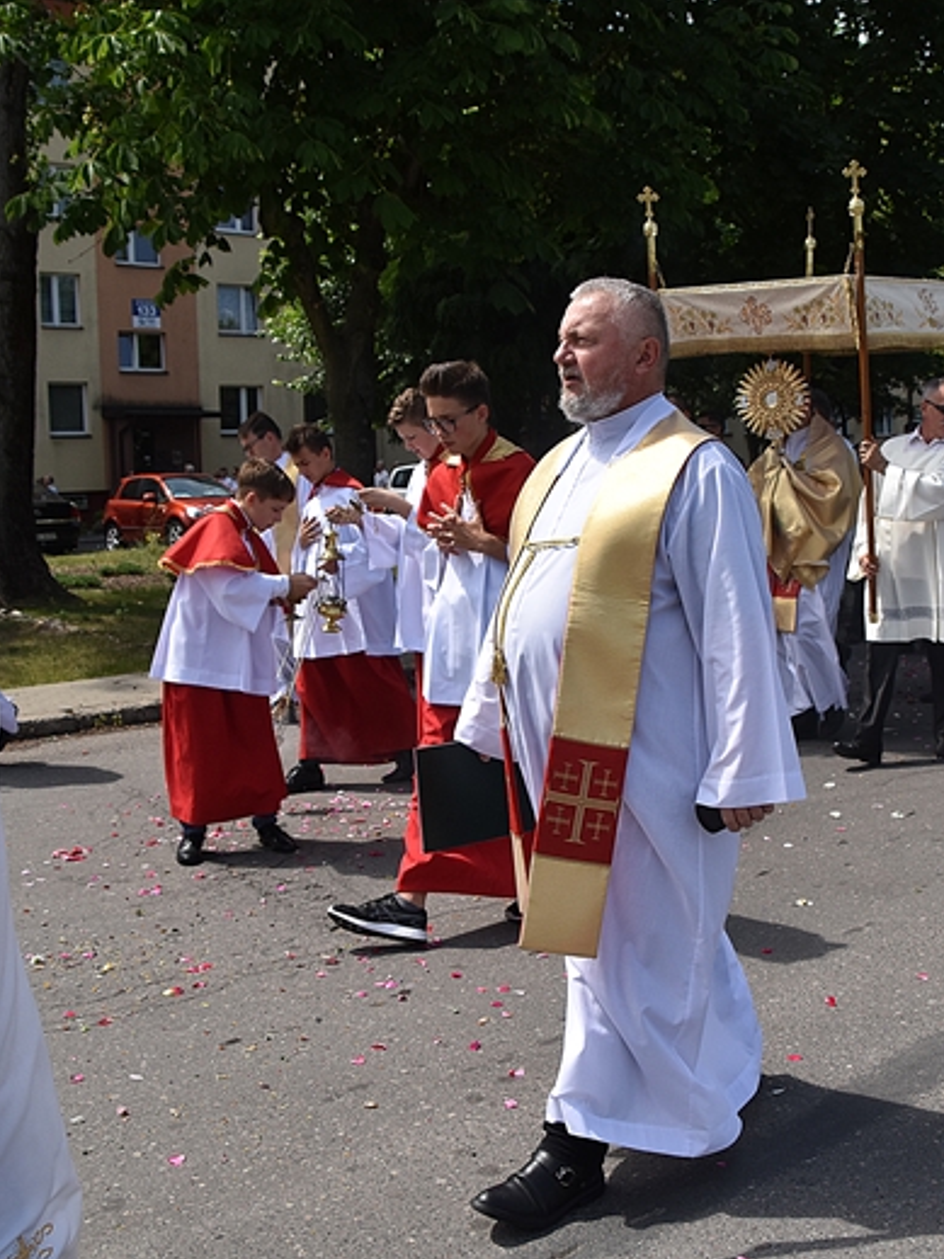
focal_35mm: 40
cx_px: 684
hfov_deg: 35.3
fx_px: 1455
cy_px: 620
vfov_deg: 46.8
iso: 400
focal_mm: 18
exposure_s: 1/1600
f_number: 6.3
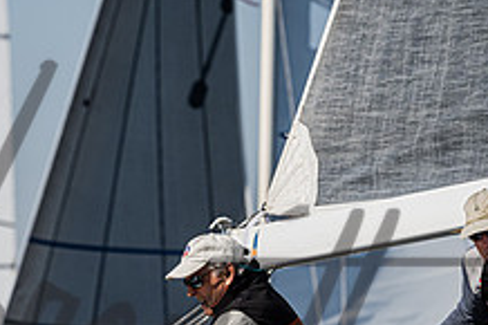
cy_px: 315
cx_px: 78
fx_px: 9007
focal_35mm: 665
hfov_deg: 3.1
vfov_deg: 2.1
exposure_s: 1/5000
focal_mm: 250
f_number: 5
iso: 400
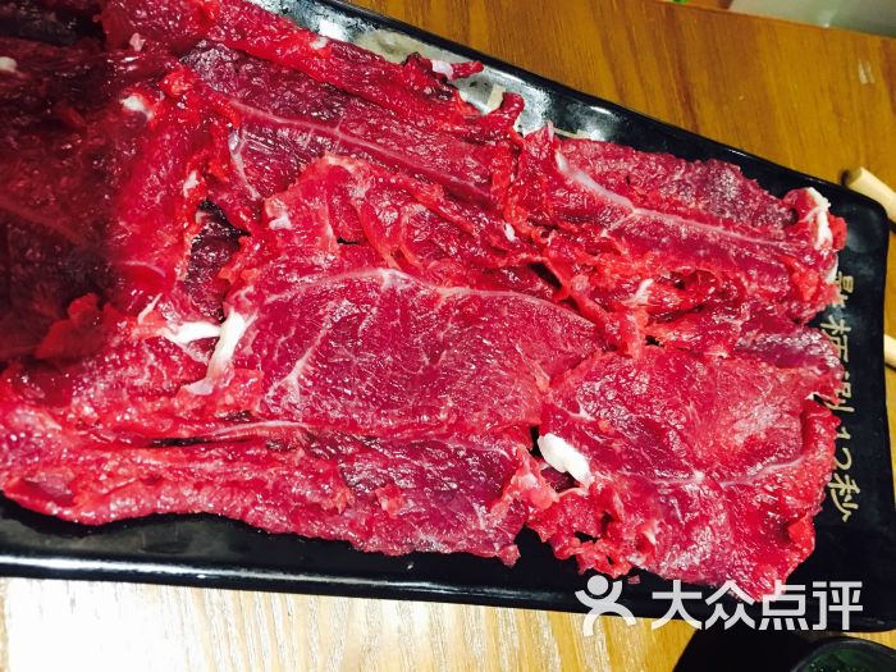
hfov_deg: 61.7
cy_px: 336
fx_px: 751
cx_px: 448
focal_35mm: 29
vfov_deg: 48.2
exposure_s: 1/17
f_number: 2.2
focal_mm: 4.15
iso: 250
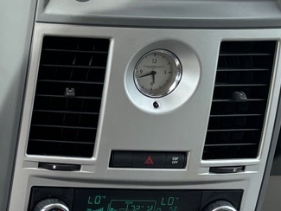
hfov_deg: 13.4
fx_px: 1039
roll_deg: +0.0
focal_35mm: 128
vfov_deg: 11.5
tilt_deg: -35.1
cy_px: 216
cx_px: -266
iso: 50
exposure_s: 1/486
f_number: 1.6
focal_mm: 5.96
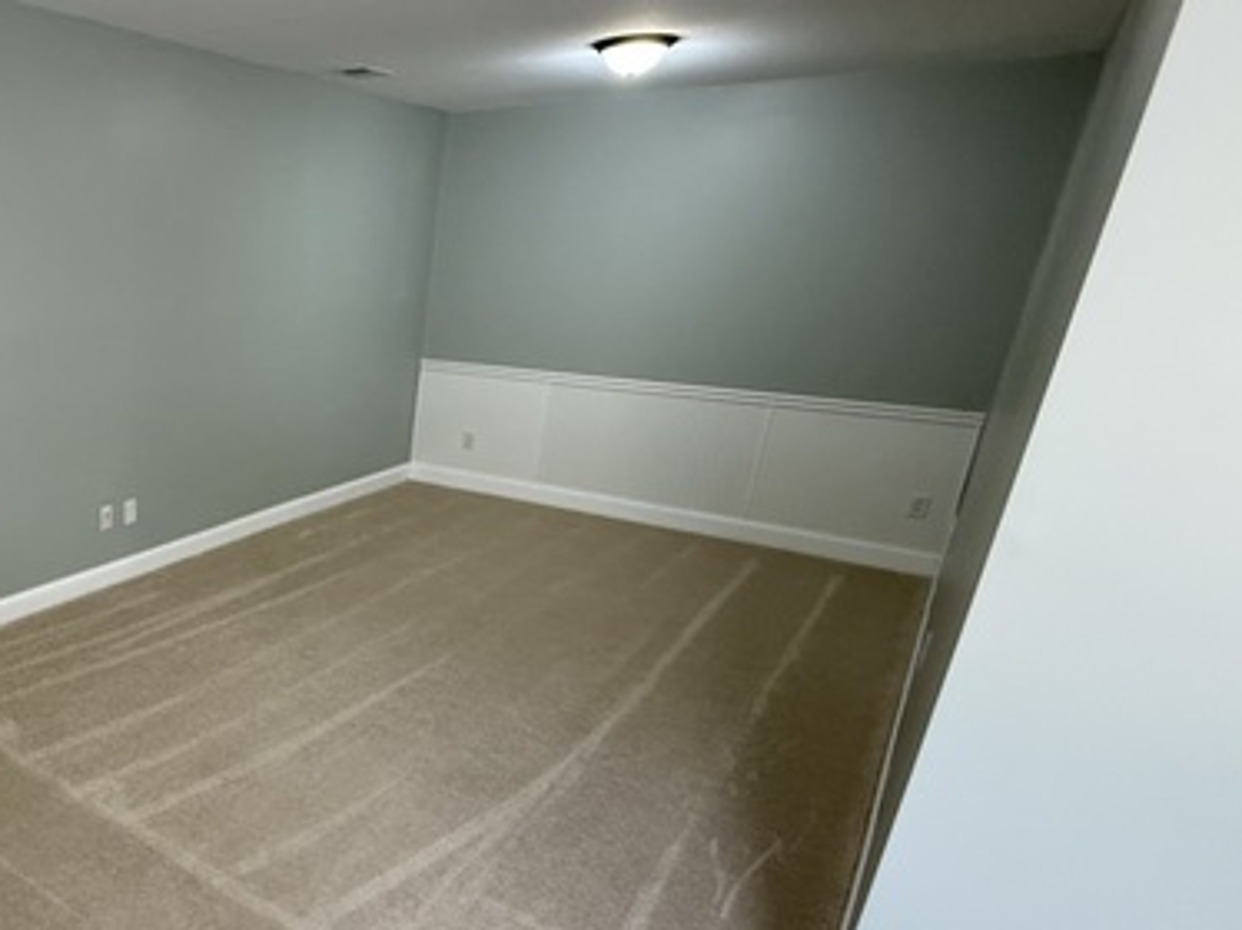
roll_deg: -0.7
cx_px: 158
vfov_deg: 54.4
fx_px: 896
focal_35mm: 25
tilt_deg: -20.3
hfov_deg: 60.4
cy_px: 565
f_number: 2.2
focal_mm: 2.22
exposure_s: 1/120
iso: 320
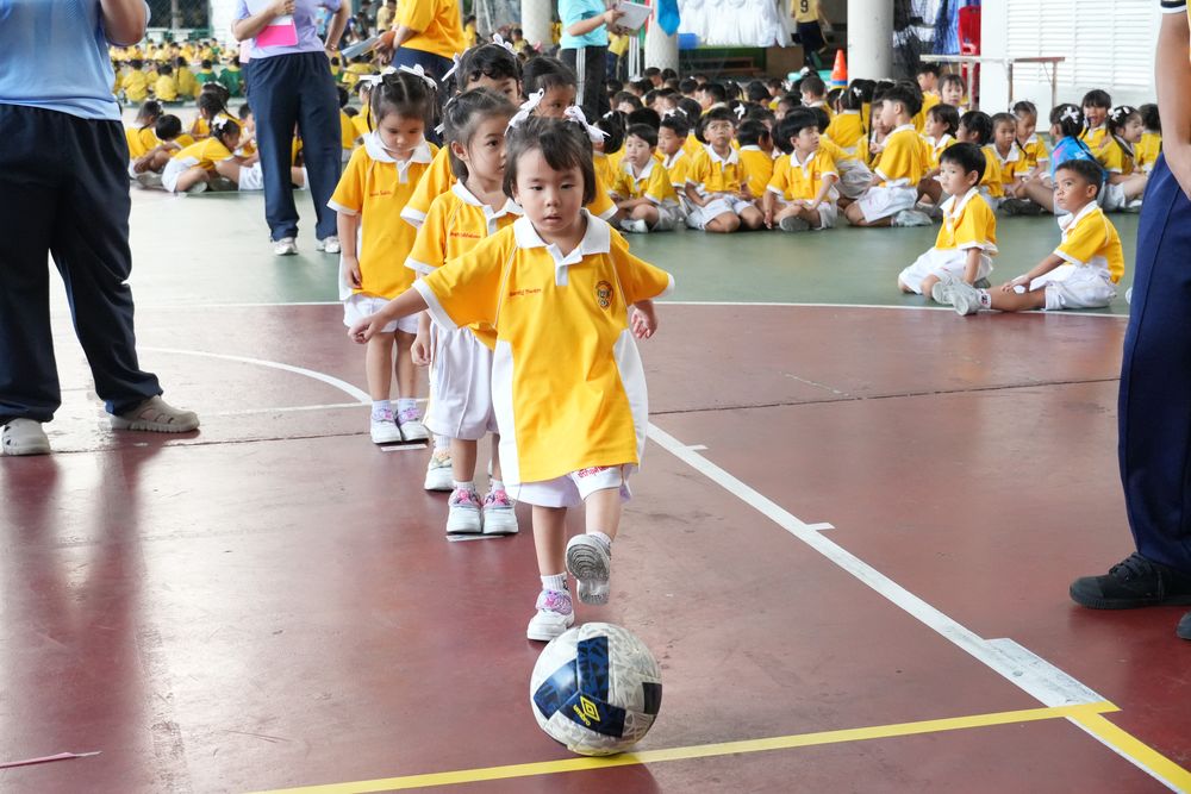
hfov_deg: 33.4
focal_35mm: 60
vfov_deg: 22.6
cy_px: 397
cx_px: 596
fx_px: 1985
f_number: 5.6
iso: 4000
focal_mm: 40
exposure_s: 1/500
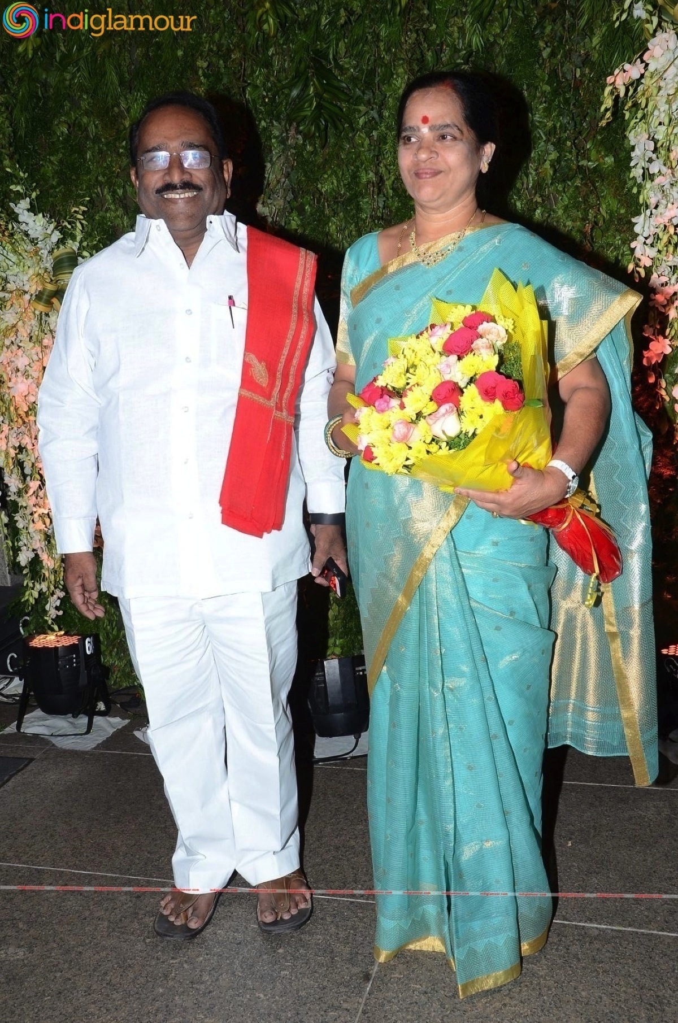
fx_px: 1064
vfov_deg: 51.4
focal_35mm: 38
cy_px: 512
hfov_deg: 35.4
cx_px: 339
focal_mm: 25
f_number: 8
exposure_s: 1/125
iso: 500
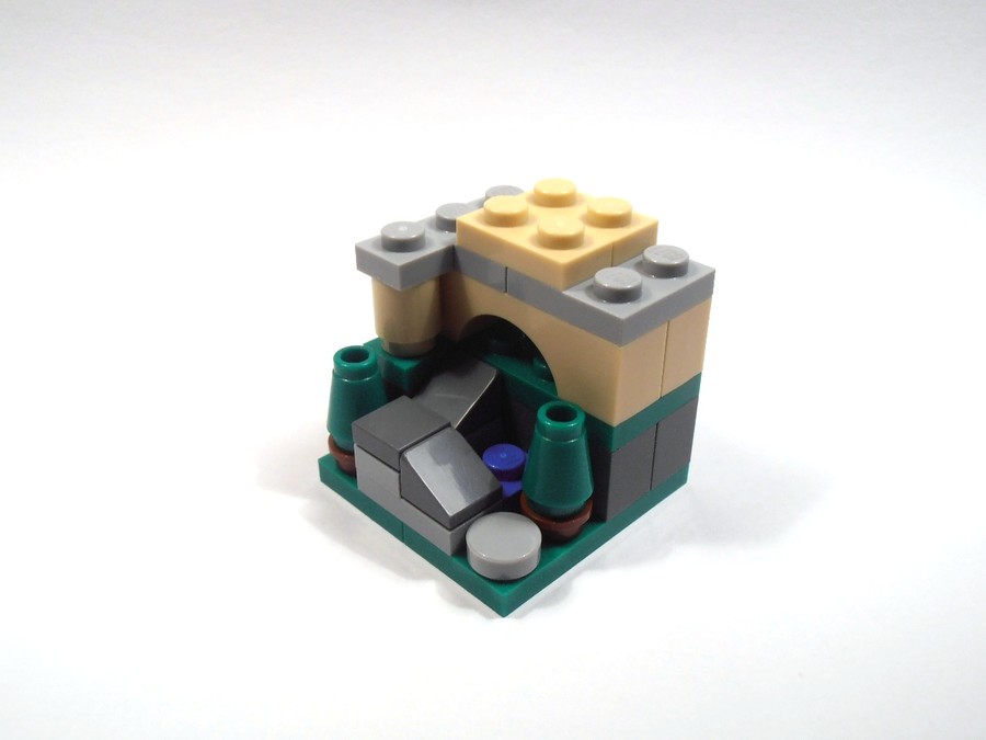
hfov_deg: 50.1
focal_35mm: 37
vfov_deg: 38.7
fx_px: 1054
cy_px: 370
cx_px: 493
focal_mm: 6.61
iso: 80
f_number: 3.9
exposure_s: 1/80
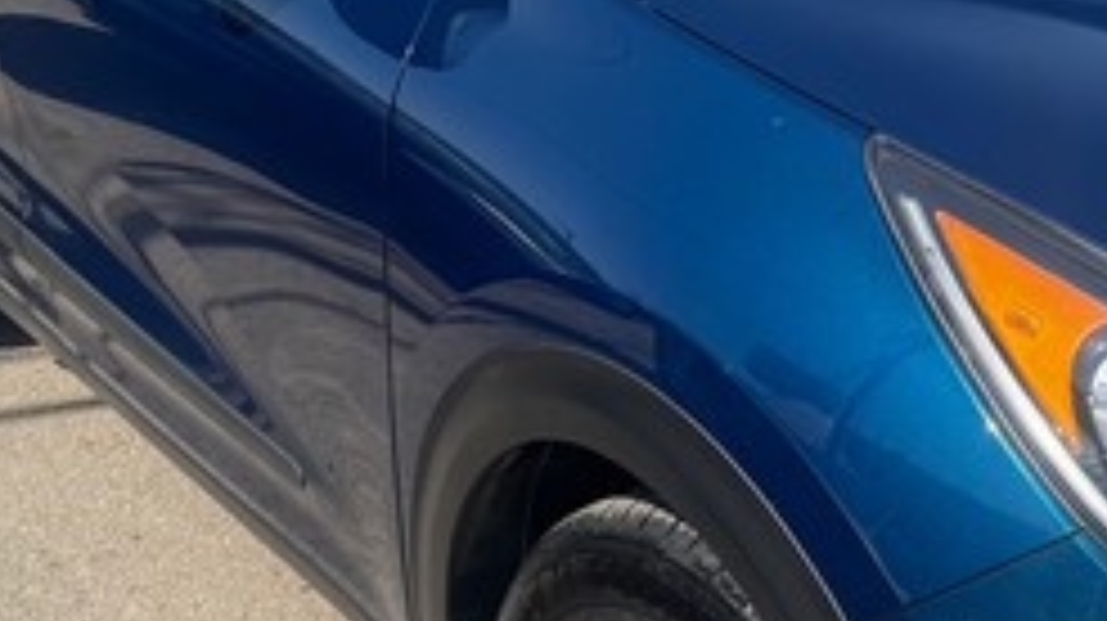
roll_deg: +0.7
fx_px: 2493
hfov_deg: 24.4
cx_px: 972
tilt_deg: -22.7
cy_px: 378
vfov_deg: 14.2
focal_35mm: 85
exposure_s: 1/3413
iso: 80
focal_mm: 6.76
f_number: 1.78
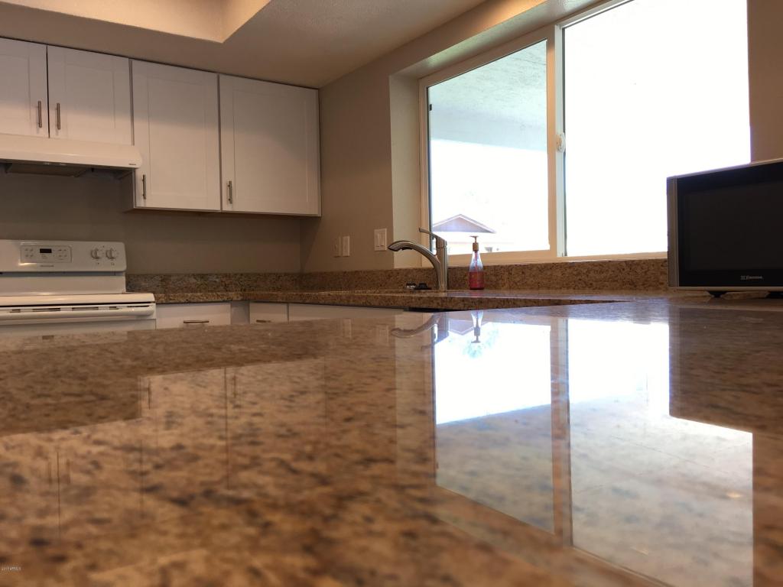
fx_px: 656
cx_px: 392
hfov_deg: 61.7
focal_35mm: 29
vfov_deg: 48.2
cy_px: 294
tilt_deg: -0.6
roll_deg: +0.7
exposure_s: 1/30
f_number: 2.2
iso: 25
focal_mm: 4.15
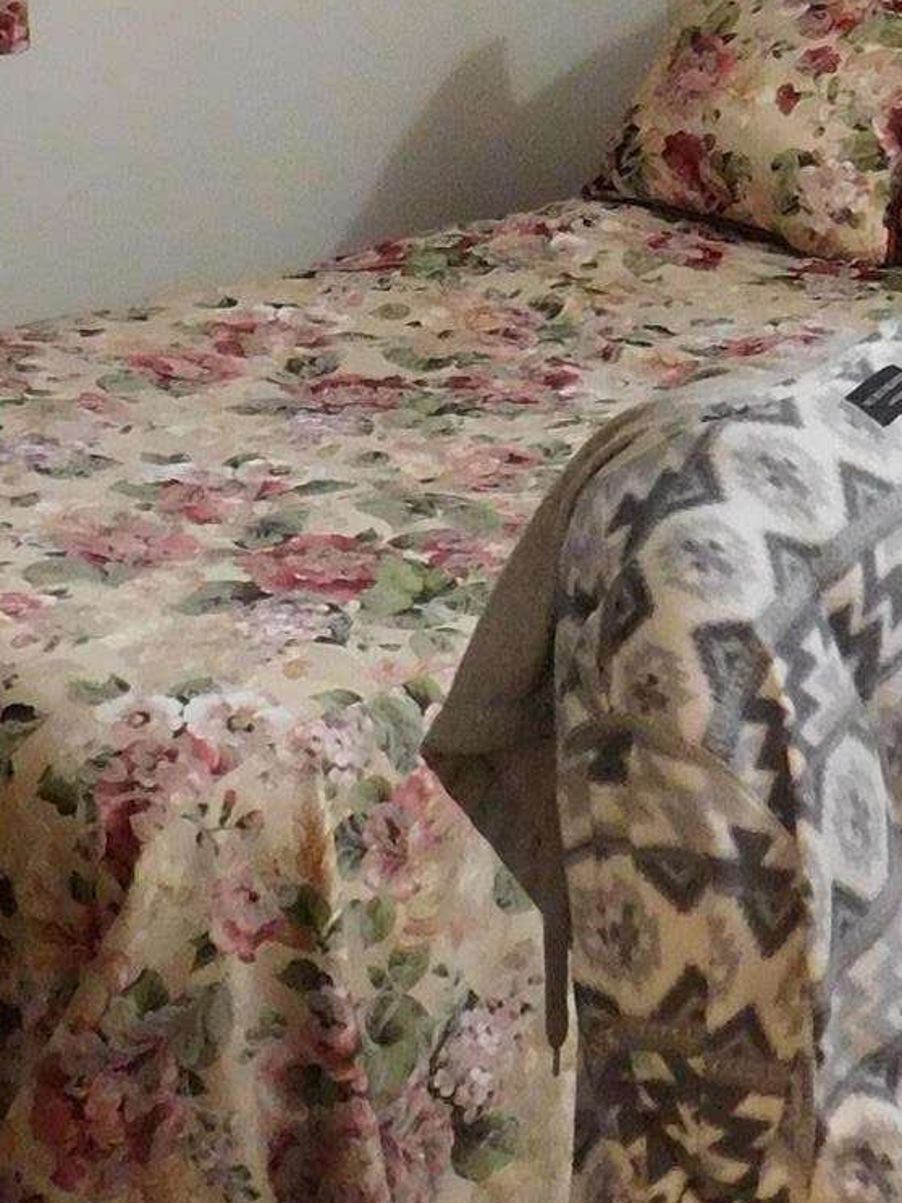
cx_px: 401
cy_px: 61
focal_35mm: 95
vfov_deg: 20.1
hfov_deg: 15.6
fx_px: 3301
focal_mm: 4
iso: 400
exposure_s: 1/15
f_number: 3
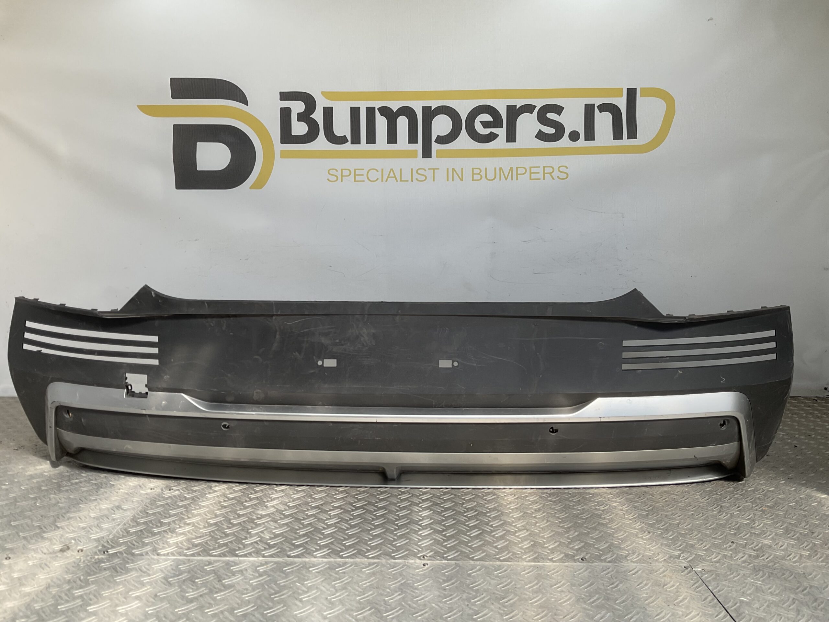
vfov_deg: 48.2
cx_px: 414
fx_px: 695
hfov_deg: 61.7
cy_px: 311
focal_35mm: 29
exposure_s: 1/383
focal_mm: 3
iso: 16
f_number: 1.8
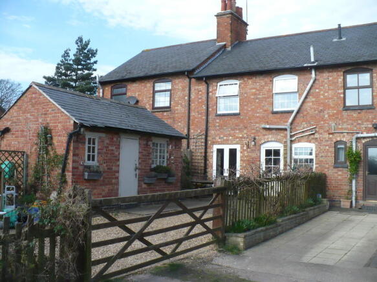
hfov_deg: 50.1
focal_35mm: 37
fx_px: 403
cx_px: 188
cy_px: 141
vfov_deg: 38.7
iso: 200
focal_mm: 6.1
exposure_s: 1/160
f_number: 8
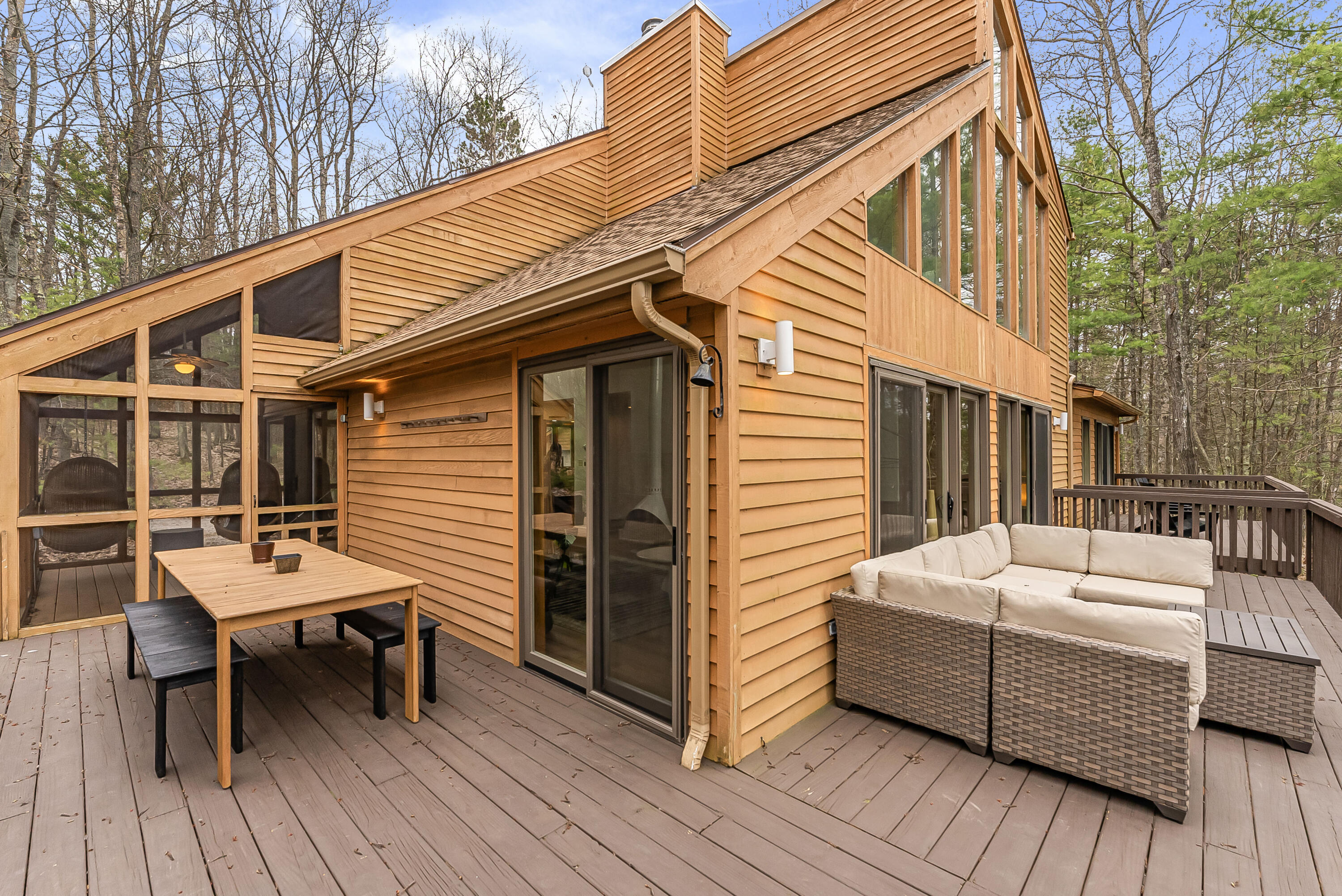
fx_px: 567
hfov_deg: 99.6
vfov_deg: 76.6
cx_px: 671
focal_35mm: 15
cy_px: 448
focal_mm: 15.2
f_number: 6.3
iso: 640
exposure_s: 1/500
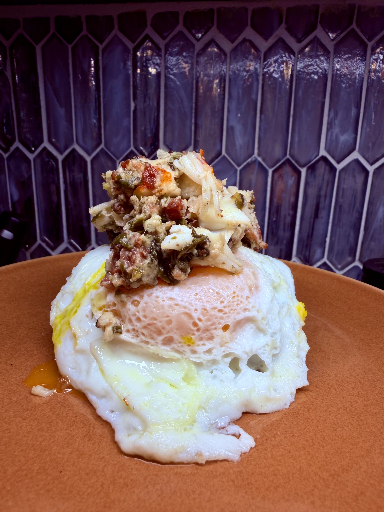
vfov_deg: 71.6
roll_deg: -0.8
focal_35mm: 24
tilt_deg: -16.0
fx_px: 355
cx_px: 192
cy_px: 256
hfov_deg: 56.8
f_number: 2.2
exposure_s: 1/120
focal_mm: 2.22
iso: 25
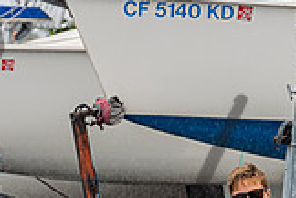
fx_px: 3823
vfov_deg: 2.9
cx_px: 265
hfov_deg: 4.4
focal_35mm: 465
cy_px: 303
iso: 400
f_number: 6.3
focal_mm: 130
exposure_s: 1/500
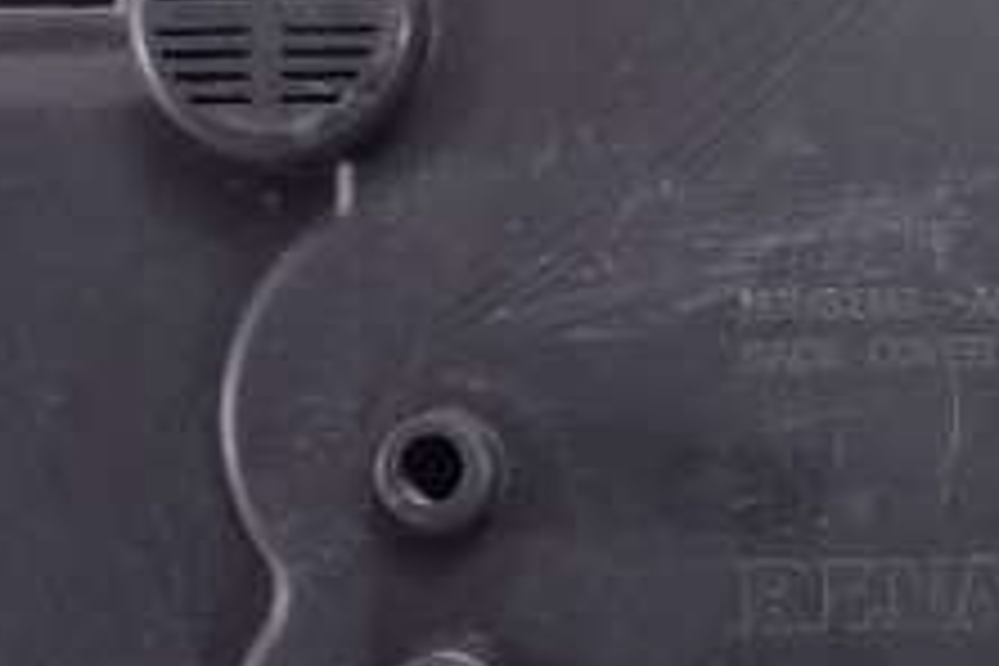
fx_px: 5439
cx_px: 1557
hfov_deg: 10.1
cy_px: 367
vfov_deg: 7.0
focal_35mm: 196
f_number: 3.5
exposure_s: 1/60
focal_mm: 19.75
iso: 250
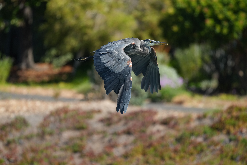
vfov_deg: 2.5
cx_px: 124
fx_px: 3842
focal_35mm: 560
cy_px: 82
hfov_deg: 3.7
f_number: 6.3
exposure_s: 1/3200
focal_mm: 560
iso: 1250
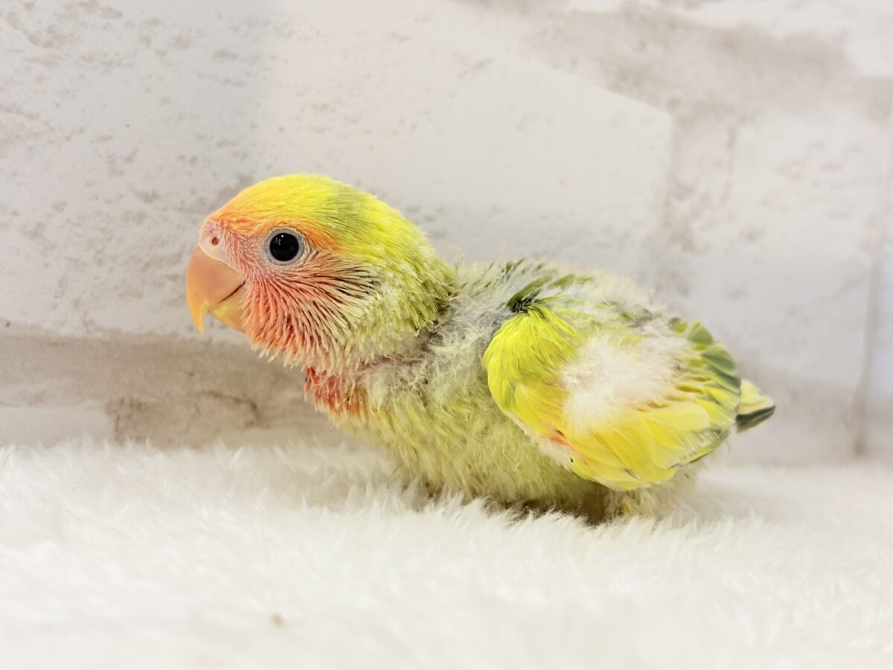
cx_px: 446
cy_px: 335
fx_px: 1341
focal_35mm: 52
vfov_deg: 28.0
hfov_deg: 36.8
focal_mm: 5.96
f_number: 1.6
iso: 100
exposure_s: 1/100
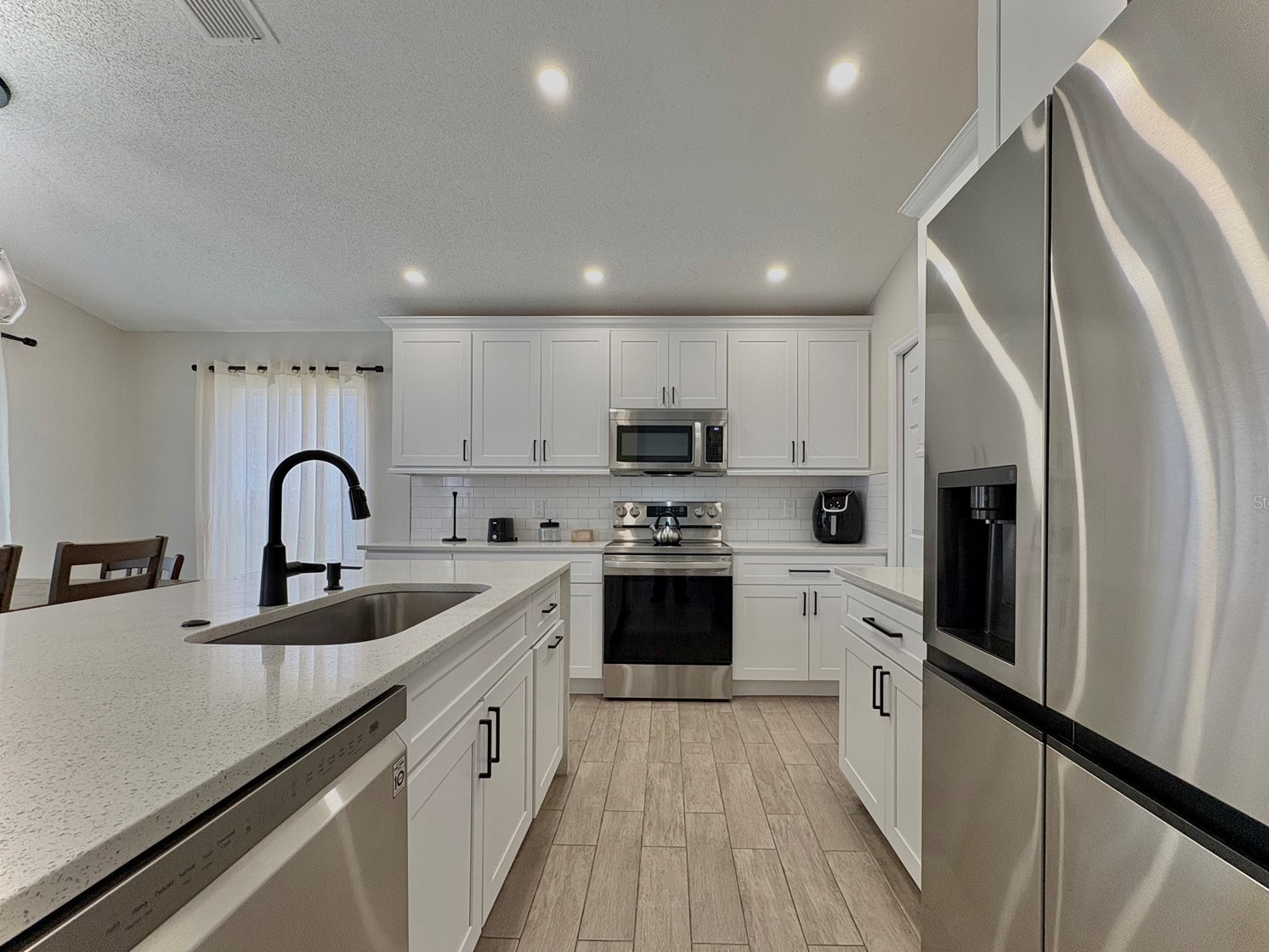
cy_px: 502
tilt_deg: +0.3
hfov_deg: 98.1
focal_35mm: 15
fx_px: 550
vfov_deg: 81.7
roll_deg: -0.2
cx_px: 654
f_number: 2.2
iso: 125
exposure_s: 1/120
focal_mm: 2.22
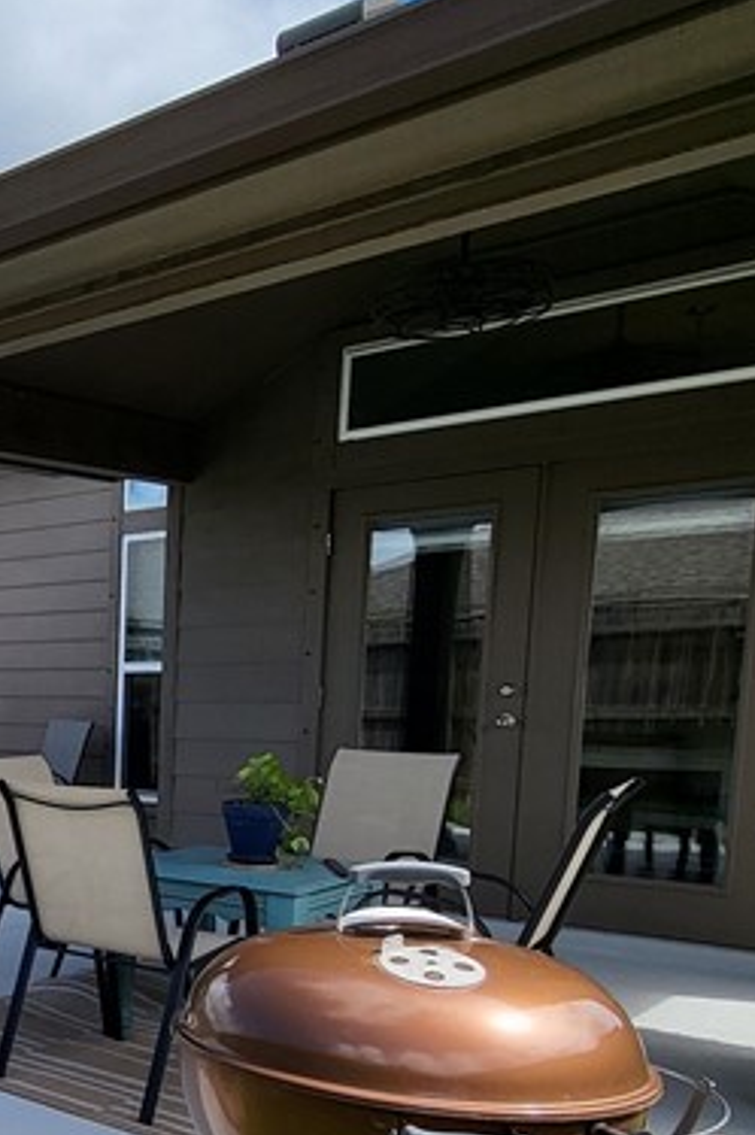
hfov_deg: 28.8
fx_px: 1165
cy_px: 850
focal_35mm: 37
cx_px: -246
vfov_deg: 49.8
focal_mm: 1.74
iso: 32
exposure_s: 1/1099
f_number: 2.2
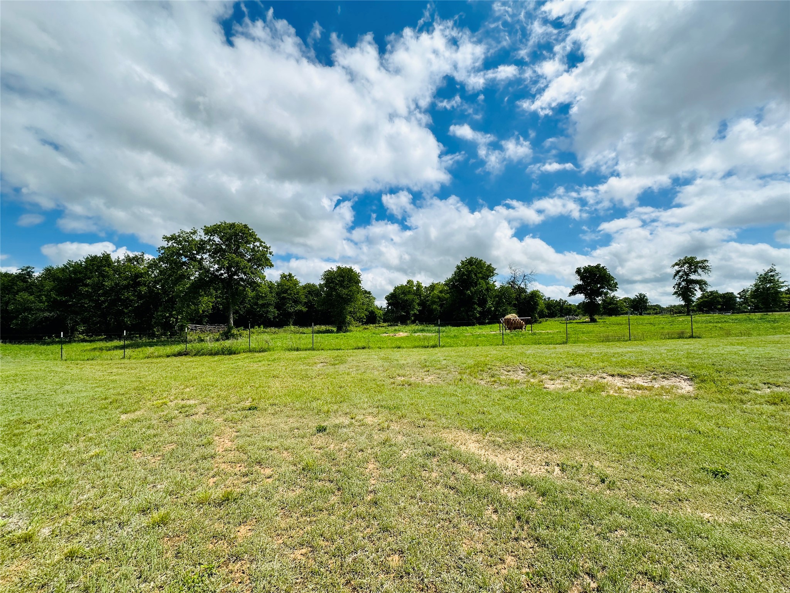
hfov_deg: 102.1
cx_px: 395
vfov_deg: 85.7
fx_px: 320
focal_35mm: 14
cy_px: 296
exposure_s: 1/4132
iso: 50
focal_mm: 2.22
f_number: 2.2
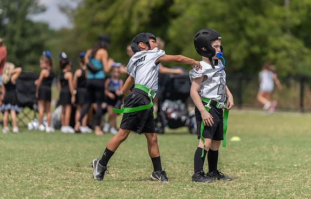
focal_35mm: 228
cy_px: 90
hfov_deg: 9.1
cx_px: 147
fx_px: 1946
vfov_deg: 5.9
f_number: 3.5
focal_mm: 200
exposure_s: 1/1600
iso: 100
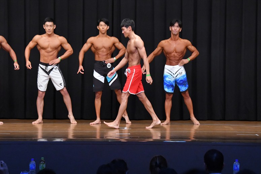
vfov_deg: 7.9
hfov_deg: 11.8
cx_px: 130
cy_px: 87
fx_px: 1261
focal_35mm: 174
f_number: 5.6
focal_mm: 116
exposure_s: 1/400
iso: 8000
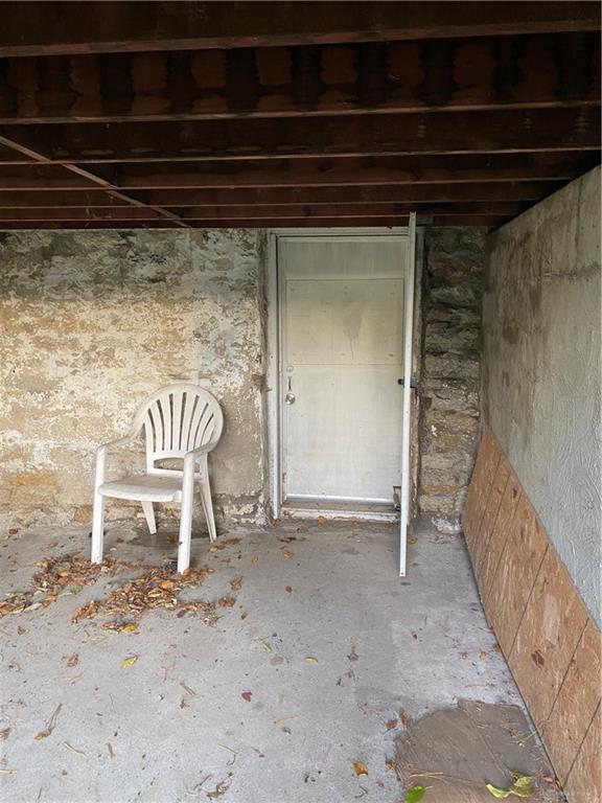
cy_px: 402
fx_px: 603
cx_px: 301
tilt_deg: -5.1
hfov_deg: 53.1
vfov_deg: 67.3
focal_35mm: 26
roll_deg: -2.0
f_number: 1.8
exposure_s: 1/60
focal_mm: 4.25
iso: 160
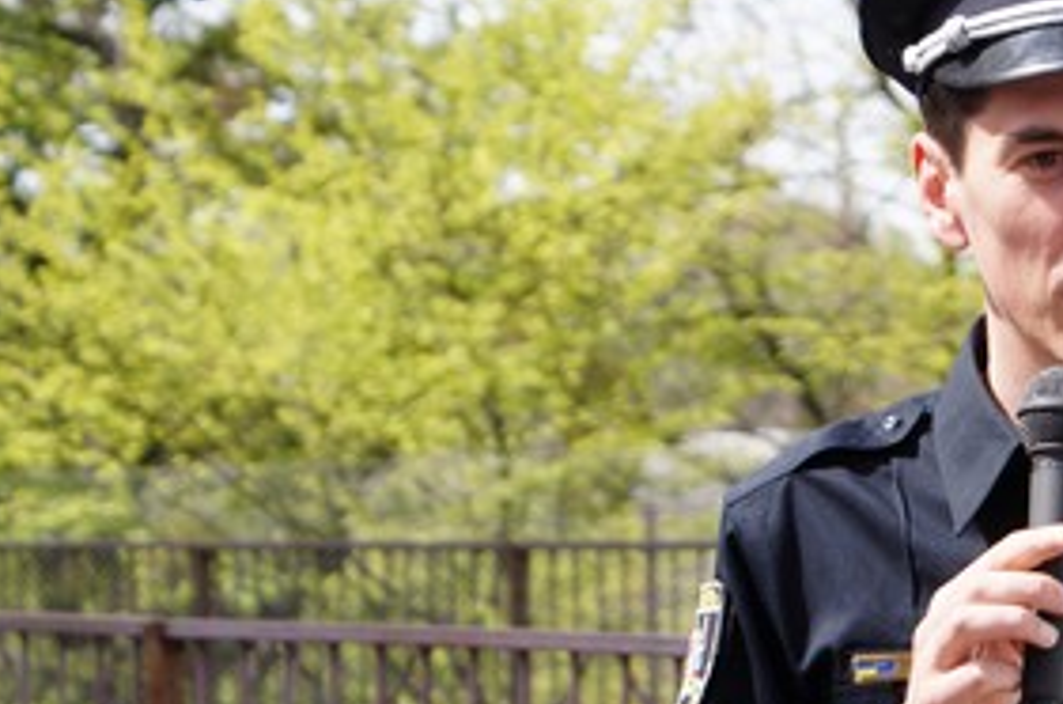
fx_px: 5509
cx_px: 1165
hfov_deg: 10.9
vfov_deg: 7.3
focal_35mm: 187
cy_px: 460
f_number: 8
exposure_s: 1/100
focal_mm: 50
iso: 100
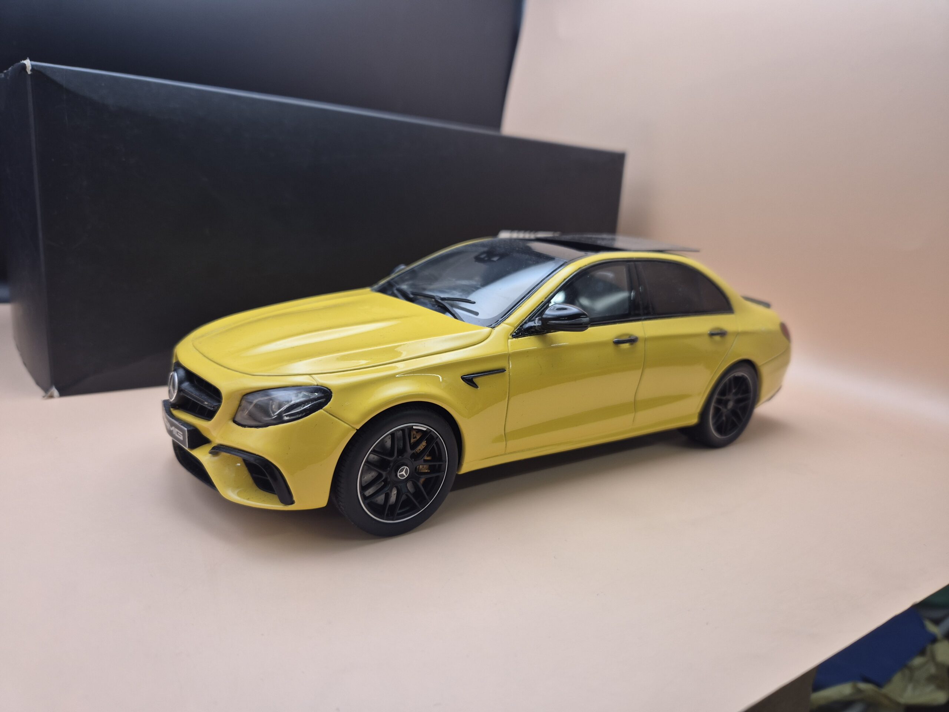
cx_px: 474
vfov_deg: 58.9
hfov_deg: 73.9
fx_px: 631
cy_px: 356
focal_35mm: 23
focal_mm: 5.4
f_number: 1.8
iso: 32
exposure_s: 1/100
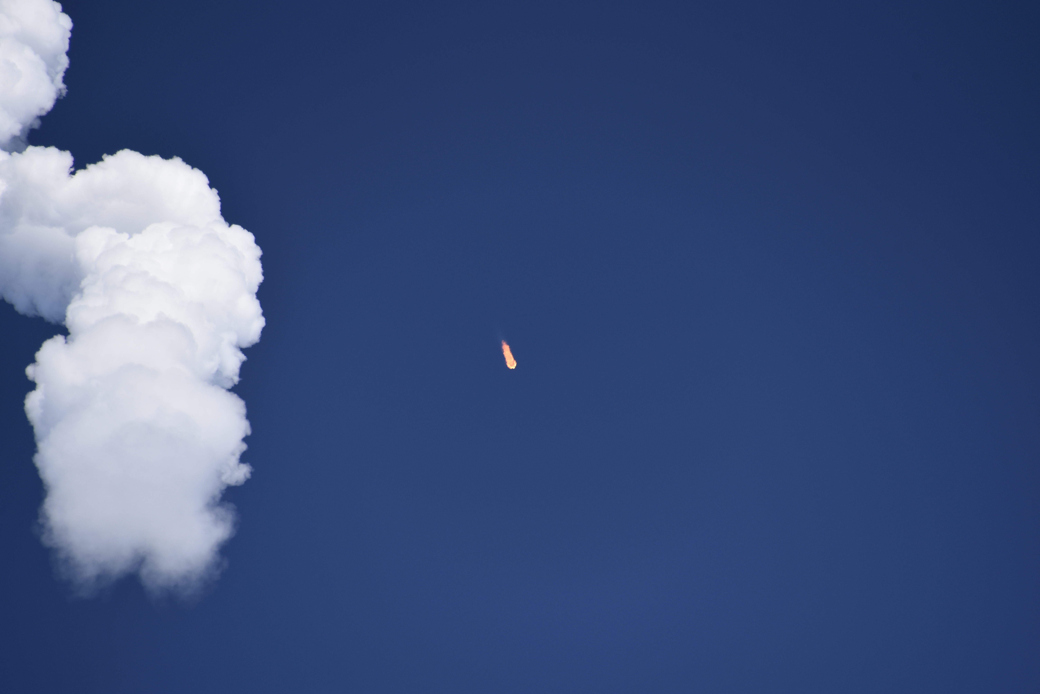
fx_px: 8670
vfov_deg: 4.6
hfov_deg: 6.9
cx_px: 520
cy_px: 347
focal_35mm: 300
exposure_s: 1/800
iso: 200
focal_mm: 300
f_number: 7.1
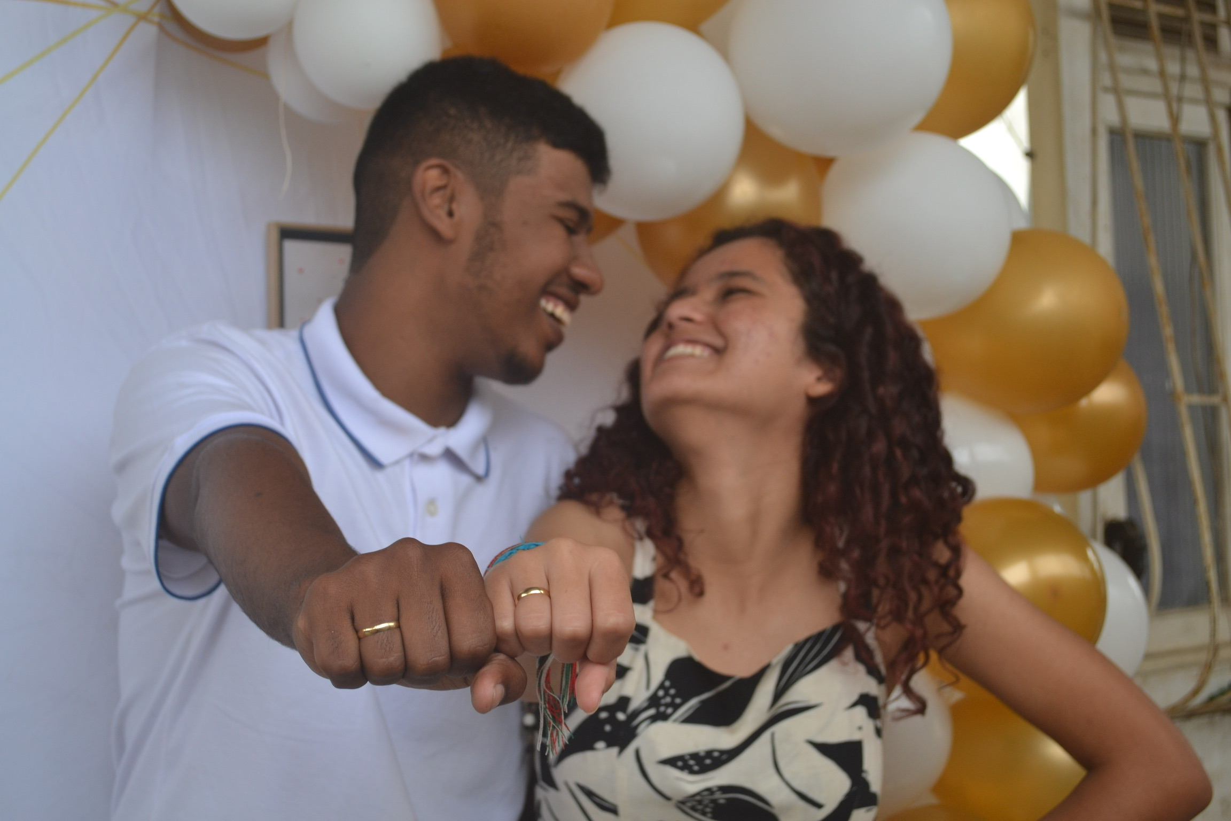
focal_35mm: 60
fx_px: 2052
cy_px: 410
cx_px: 616
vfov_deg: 22.6
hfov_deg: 33.4
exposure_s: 1/60
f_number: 5.3
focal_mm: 40
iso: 400
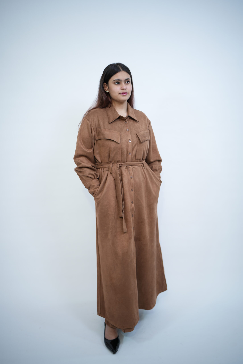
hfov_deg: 37.9
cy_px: 182
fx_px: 354
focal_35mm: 35
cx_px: 122
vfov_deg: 54.4
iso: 160
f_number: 1.4
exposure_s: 1/200
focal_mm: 35
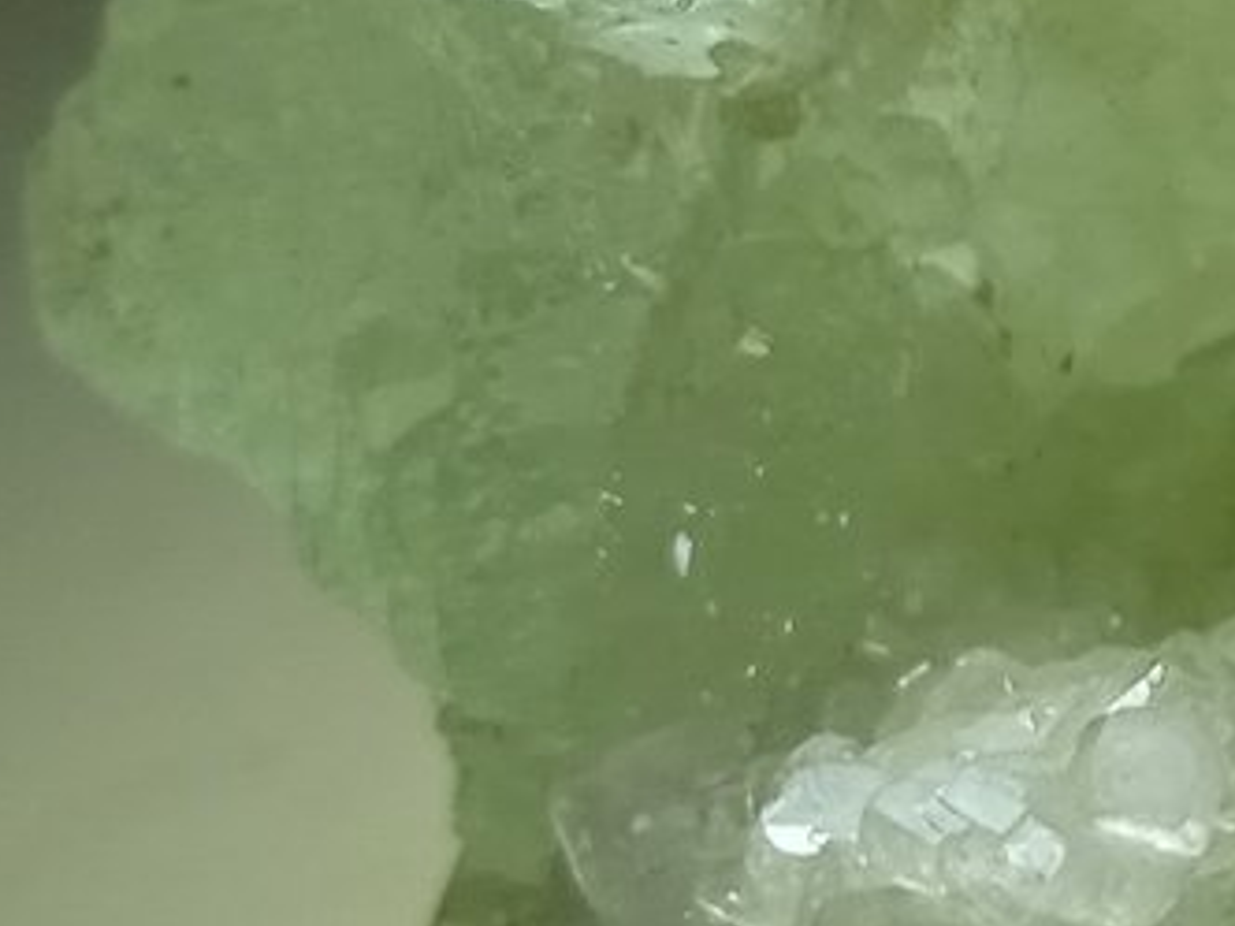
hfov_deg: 13.6
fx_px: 4816
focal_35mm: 135
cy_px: 309
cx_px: 1964
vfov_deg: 11.0
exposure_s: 1/100
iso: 181
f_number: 2.2
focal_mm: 3.43
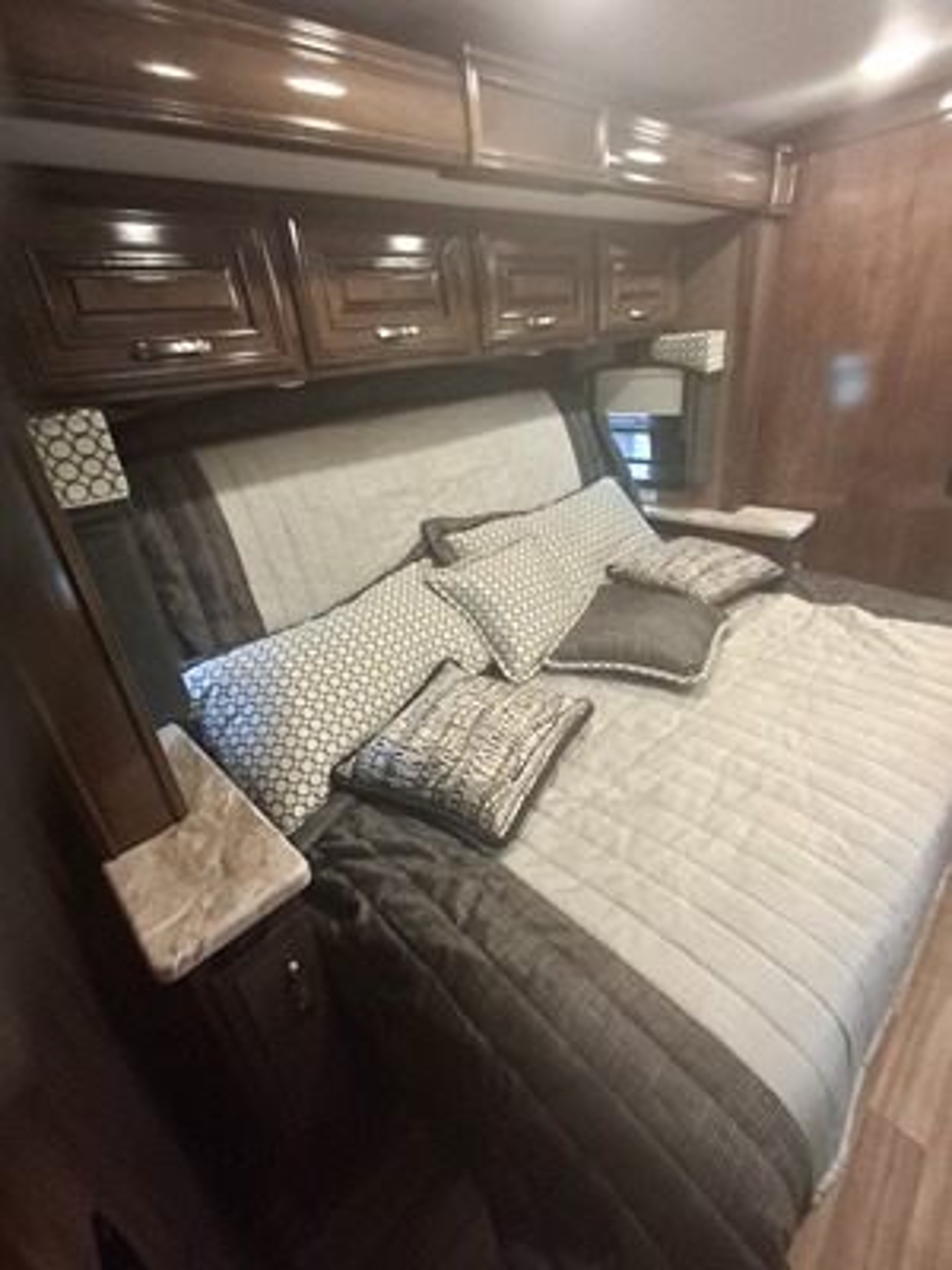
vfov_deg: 94.5
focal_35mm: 16
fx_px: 587
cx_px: 476
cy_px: 635
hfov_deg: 78.1
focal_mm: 1.64
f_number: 2.2
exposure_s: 1/24
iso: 250
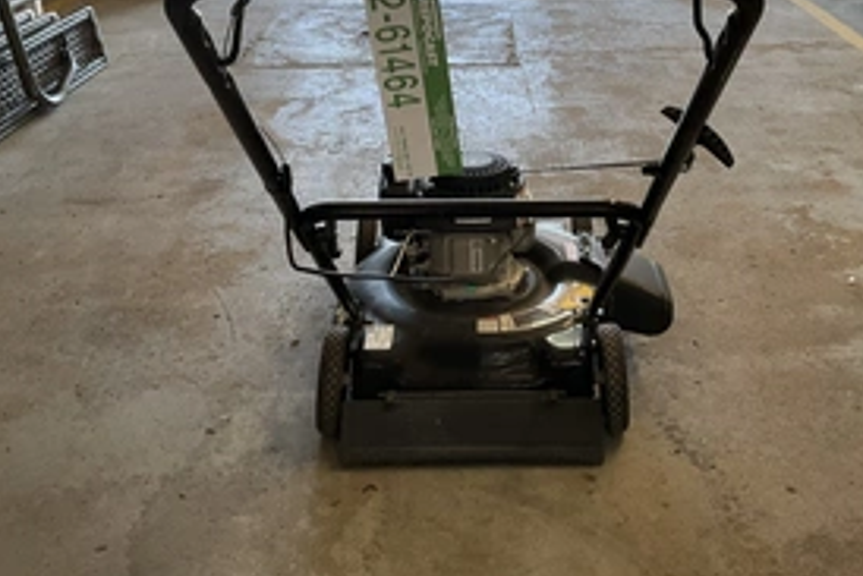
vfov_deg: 30.0
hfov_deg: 44.4
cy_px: 132
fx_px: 1055
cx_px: 488
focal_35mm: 44
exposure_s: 1/60
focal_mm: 3
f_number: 1.8
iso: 50
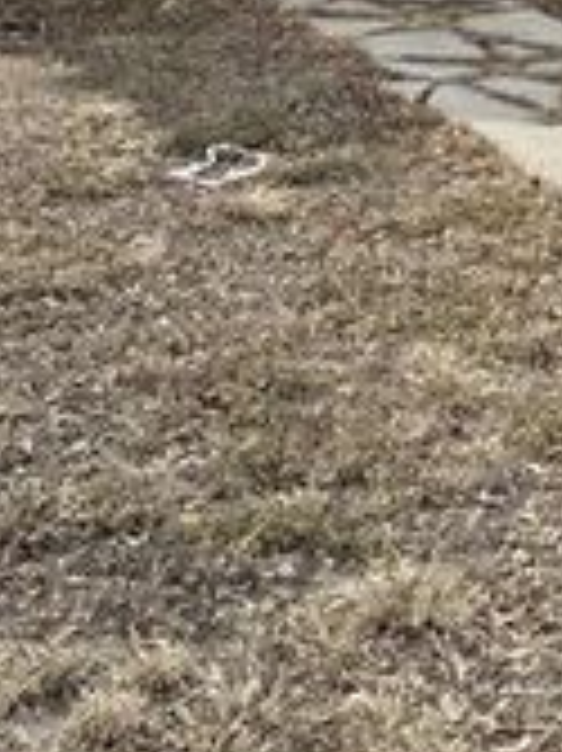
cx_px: 661
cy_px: -128
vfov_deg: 18.0
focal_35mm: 104
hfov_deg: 13.8
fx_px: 2254
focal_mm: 4.25
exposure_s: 1/2817
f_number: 1.8
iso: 32
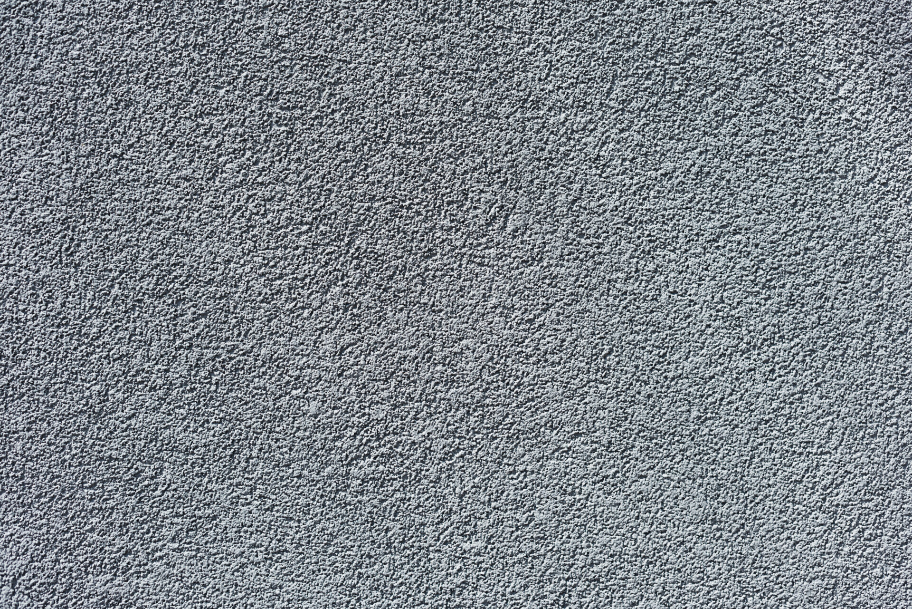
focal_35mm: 50
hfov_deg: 39.6
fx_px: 1267
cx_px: 456
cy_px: 304
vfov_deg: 27.0
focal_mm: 50
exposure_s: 1/1000
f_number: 3.5
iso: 200
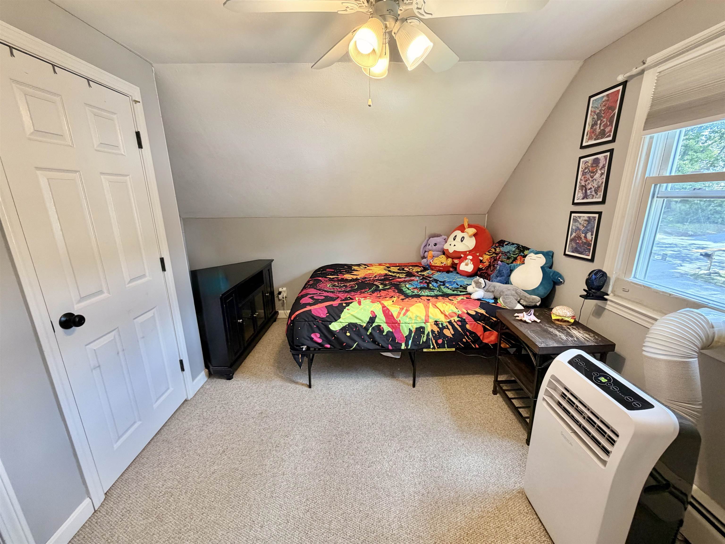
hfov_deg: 102.1
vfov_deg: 85.7
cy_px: 272
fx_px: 293
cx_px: 362
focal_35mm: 14
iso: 200
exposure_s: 1/60
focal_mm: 2.22
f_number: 2.2
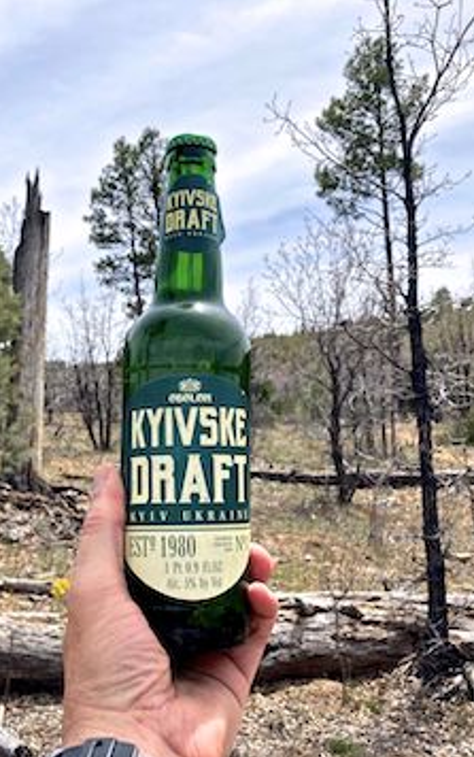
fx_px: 825
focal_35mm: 40
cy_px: 381
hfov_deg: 31.7
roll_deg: +3.5
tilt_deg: +2.3
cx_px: 149
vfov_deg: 49.3
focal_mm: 3.99
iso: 20
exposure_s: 1/2703
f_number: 1.8
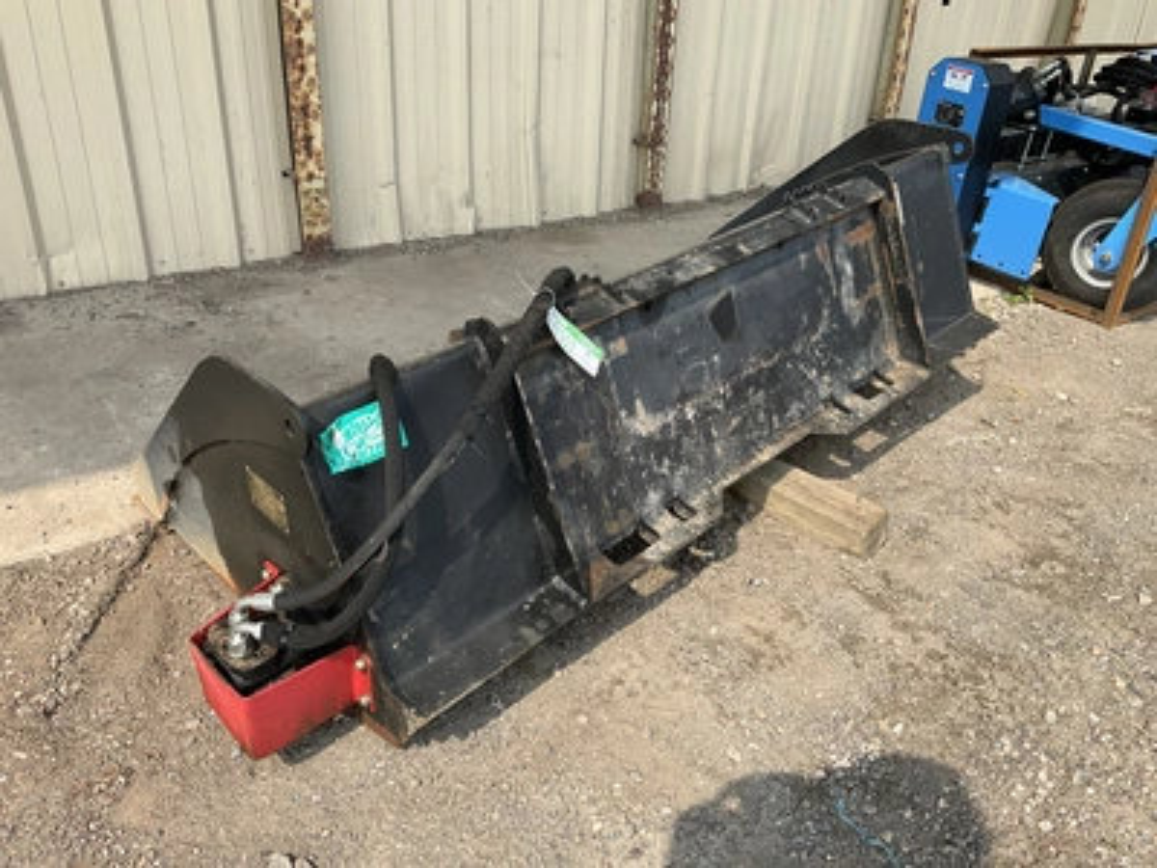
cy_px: 434
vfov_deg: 48.2
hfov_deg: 61.7
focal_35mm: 29
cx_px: 578
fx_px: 969
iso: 25
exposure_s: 1/898
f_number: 1.8
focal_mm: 3
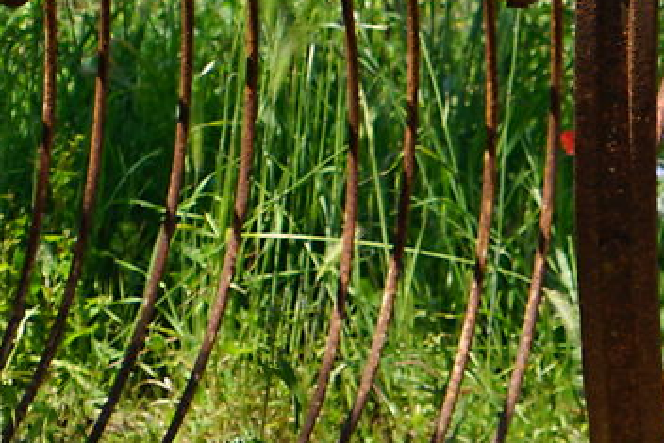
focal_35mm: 348
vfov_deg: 3.9
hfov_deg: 5.8
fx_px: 6421
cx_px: -762
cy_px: -359
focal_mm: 51
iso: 100
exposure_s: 1/200
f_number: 8
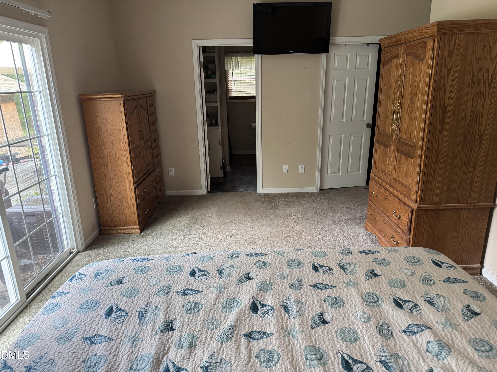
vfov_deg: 56.8
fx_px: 345
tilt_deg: -17.1
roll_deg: +1.1
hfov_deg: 71.6
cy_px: 186
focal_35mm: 24
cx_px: 248
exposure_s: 1/60
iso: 320
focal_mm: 6.76
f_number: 1.78
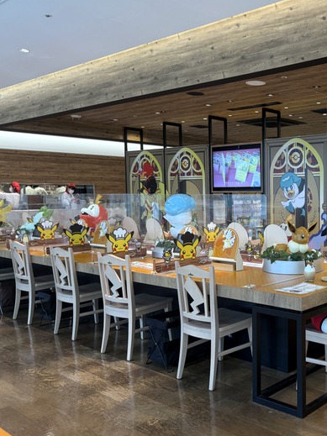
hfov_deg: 36.2
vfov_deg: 50.1
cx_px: 296
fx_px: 466
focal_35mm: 37
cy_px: 222
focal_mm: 6.76
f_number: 1.78
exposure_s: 1/121
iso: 125
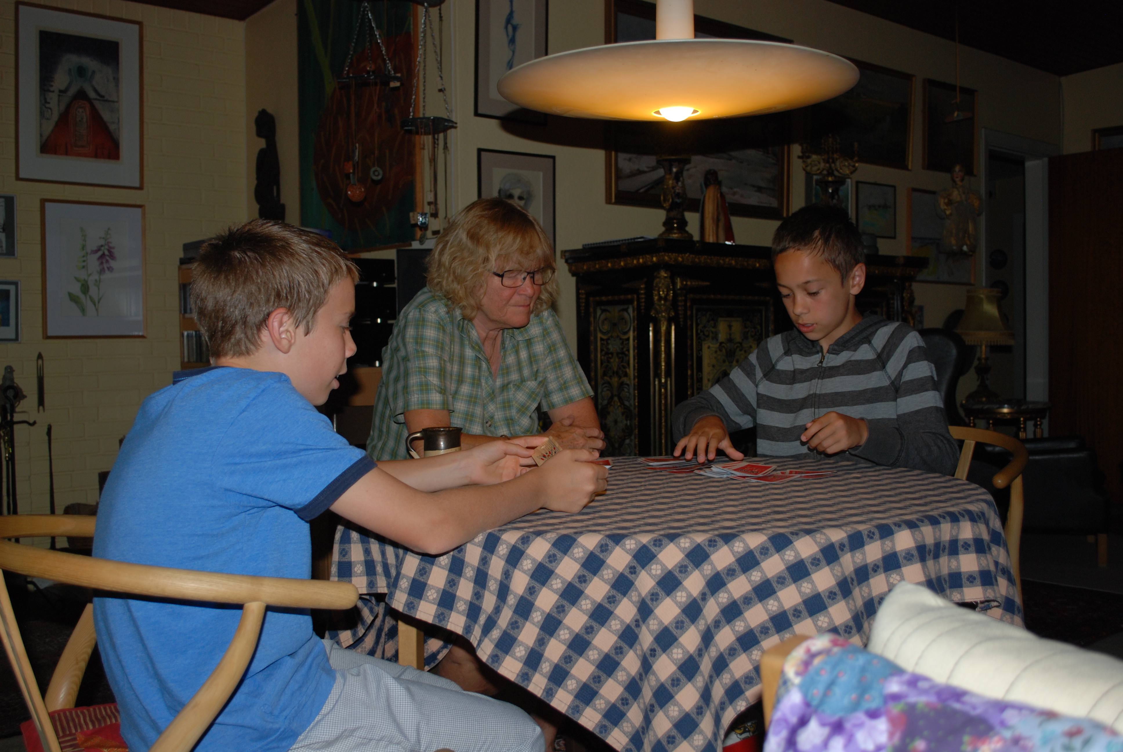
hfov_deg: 53.1
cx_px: 562
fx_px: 1124
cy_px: 376
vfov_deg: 37.0
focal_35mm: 36
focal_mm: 24
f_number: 4.2
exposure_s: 1/60
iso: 200
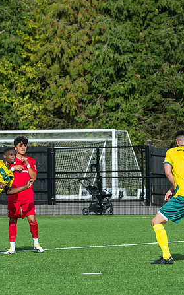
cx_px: 94
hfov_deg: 4.4
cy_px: 94
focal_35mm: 299
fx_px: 2401
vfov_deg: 7.0
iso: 400
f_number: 5
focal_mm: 135
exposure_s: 1/4000
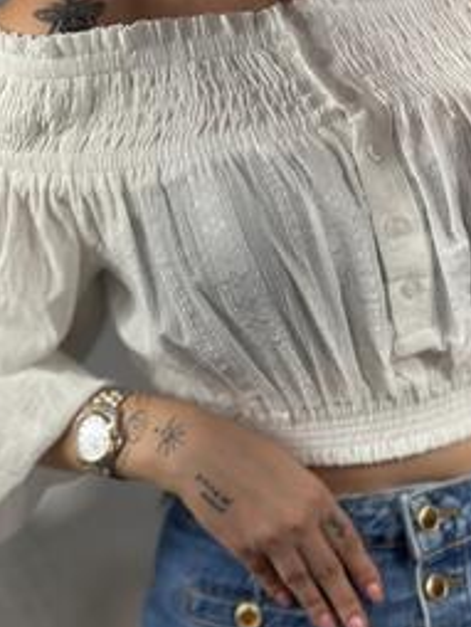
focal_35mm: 78
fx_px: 1413
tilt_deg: -35.0
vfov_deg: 24.9
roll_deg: +6.7
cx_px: 182
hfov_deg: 18.9
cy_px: 386
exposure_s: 1/171
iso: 64
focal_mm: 6.86
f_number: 1.78
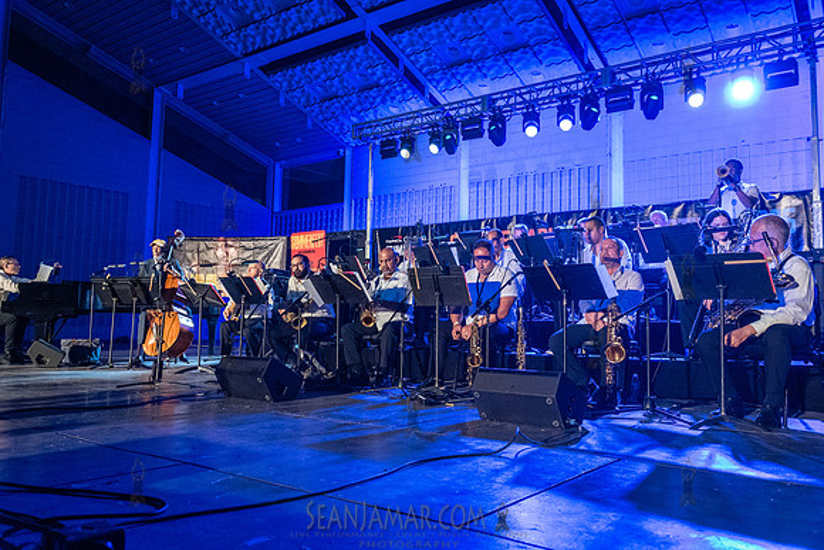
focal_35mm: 29
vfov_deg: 45.0
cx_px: 412
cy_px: 275
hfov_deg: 63.6
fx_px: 664
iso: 5000
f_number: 3.5
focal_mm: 29
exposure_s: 1/400
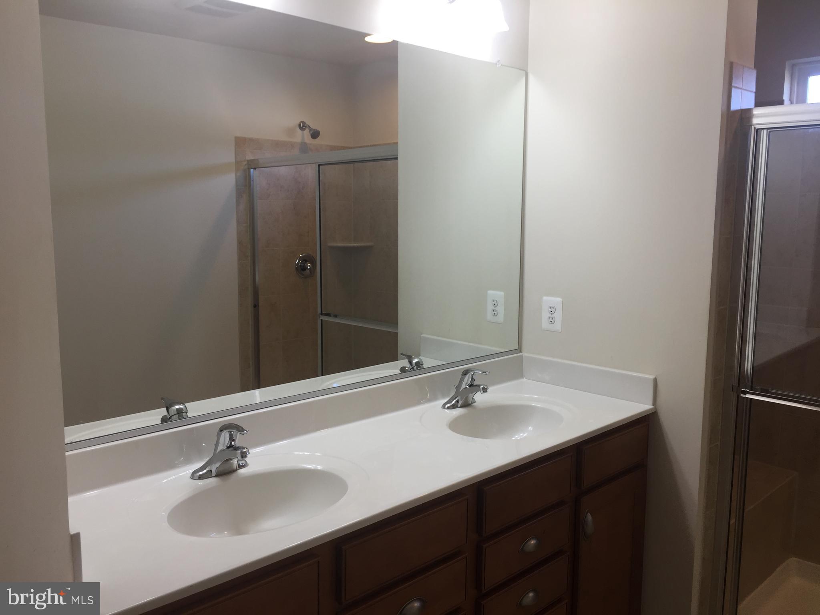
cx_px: 410
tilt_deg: -7.8
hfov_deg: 61.7
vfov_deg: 48.2
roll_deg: -1.6
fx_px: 687
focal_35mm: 29
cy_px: 308
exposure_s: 1/60
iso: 32
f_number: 2.2
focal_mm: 4.15
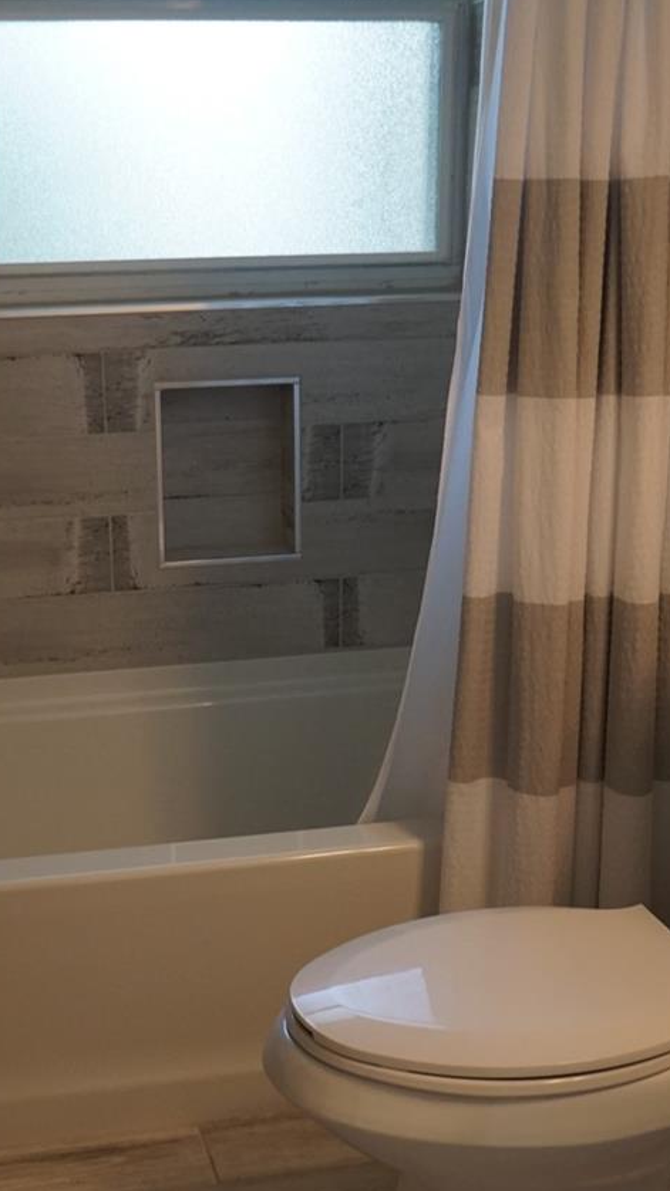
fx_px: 1517
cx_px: 189
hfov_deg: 24.7
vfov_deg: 42.7
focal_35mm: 48
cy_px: 705
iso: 640
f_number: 4
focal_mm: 16
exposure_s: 1/160
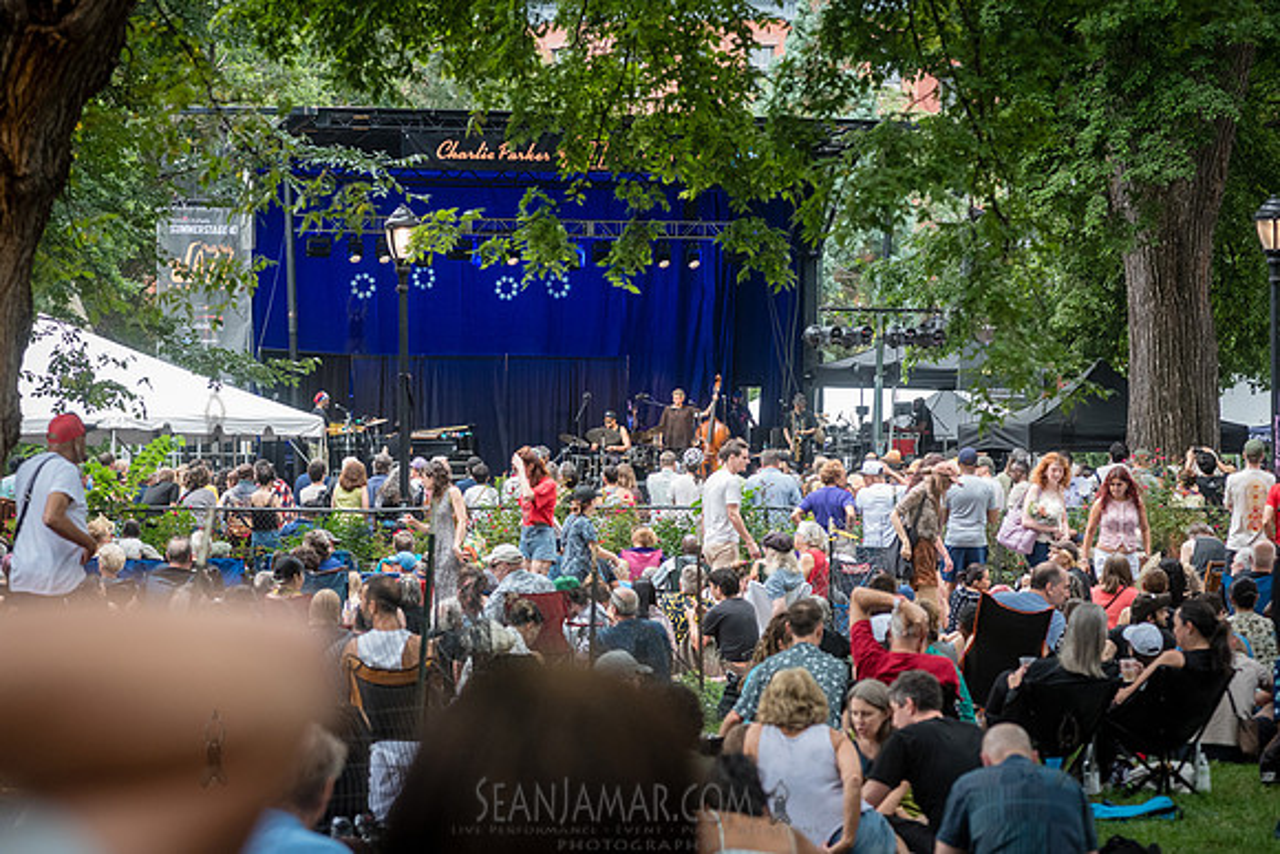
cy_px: 427
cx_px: 640
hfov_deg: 16.4
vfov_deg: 11.0
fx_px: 4445
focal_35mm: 125
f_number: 5
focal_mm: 125
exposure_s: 1/640
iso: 2000
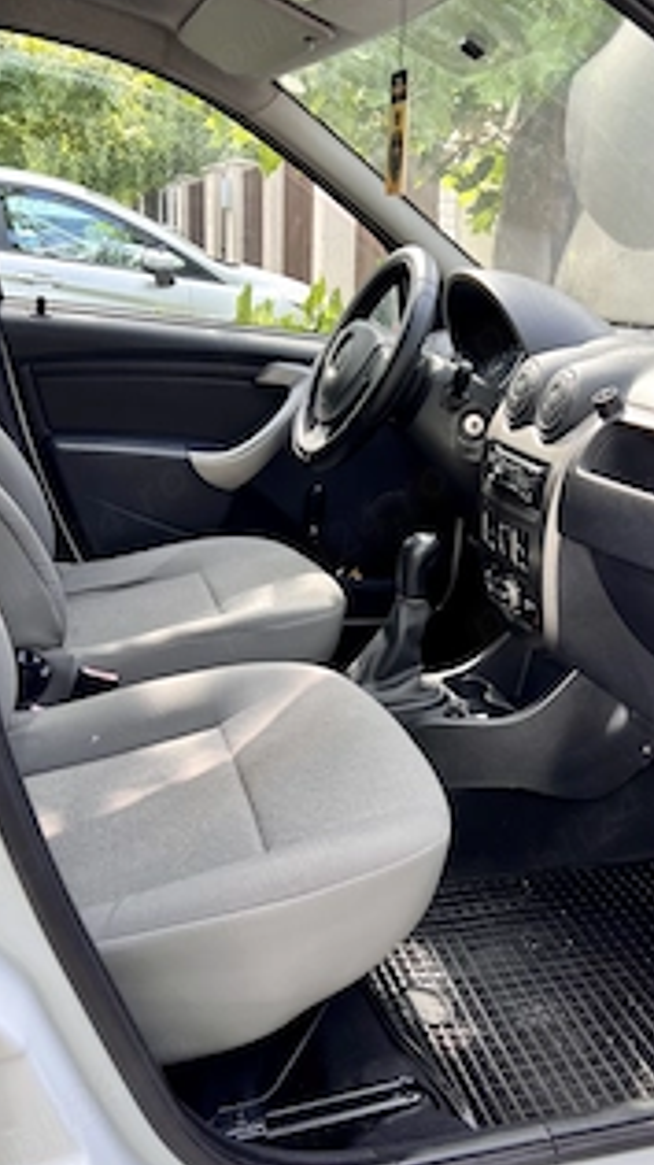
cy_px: 614
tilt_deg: -17.8
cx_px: 458
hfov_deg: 32.4
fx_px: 1111
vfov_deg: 55.3
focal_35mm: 36
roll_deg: -4.4
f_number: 1.5
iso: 40
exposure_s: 1/121
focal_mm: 5.7
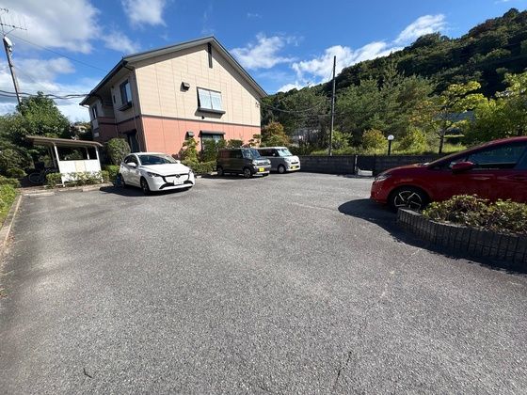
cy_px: 198
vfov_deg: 85.7
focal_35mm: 14
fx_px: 213
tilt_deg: -7.9
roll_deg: +3.7
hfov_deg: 102.1
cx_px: 264
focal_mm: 2.22
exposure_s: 1/1420
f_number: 2.2
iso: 40
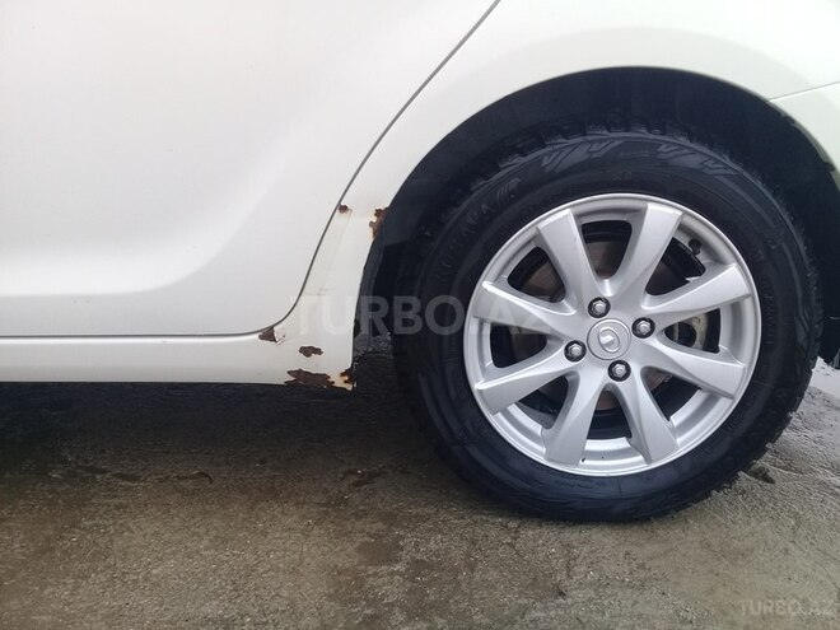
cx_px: 420
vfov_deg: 45.4
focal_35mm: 31
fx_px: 752
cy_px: 315
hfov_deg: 58.4
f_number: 2.2
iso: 64
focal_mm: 3.3
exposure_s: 1/50
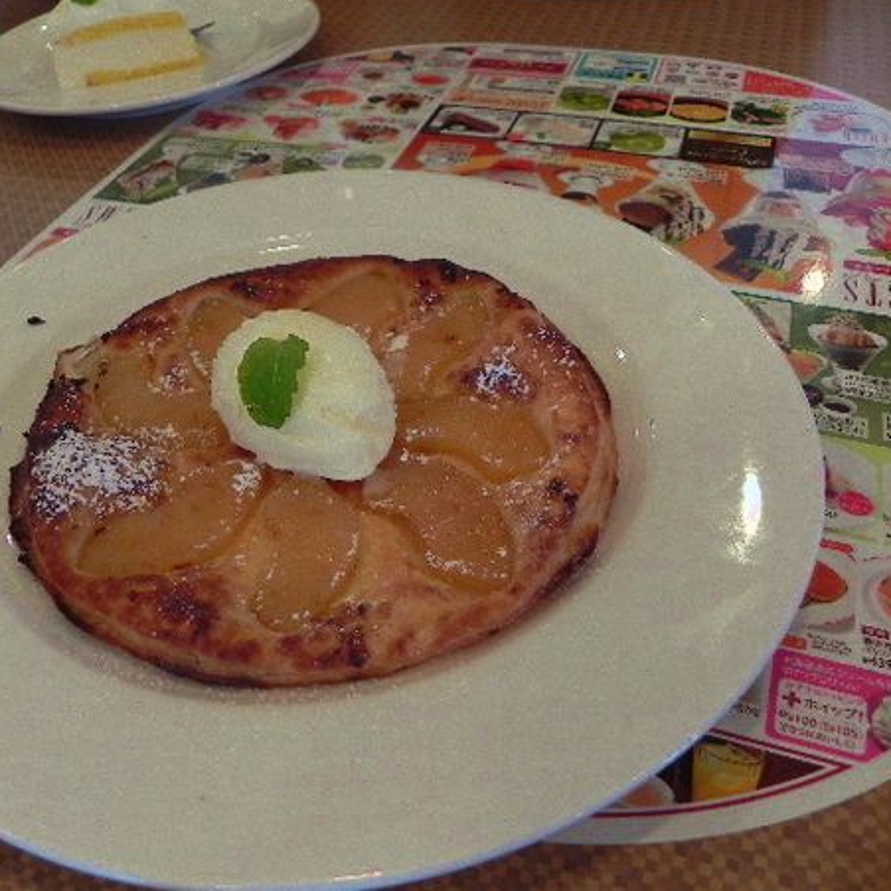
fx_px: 903
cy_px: 443
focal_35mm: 31
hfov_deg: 52.2
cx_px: 362
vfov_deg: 52.5
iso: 200
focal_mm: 4.6
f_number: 3.2
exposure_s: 1/64
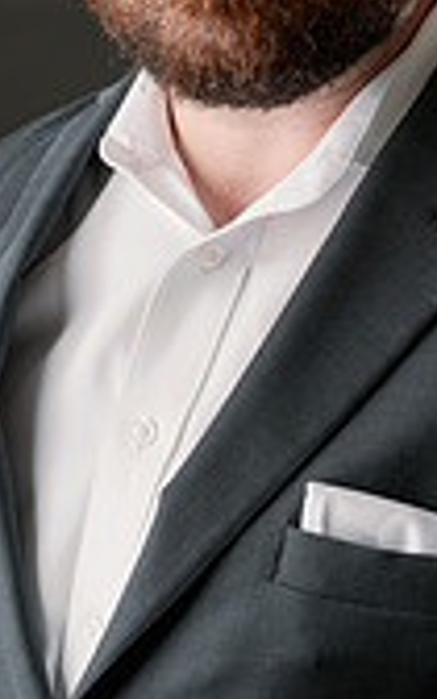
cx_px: 310
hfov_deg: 9.6
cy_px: 183
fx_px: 2592
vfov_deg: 15.3
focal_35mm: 136
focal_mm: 50
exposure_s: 1/200
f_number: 5
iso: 100
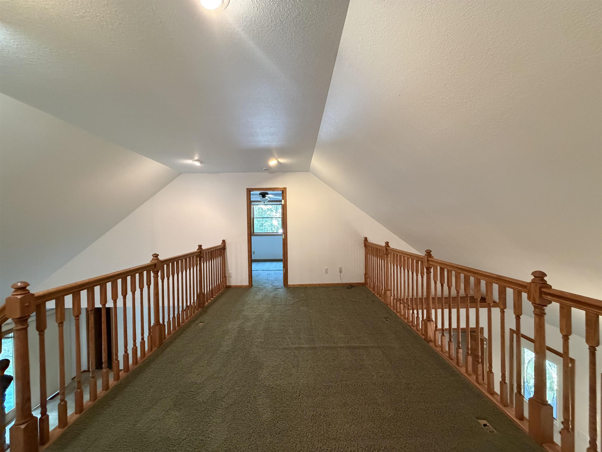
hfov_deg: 102.1
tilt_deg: -0.7
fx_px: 243
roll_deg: +1.7
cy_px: 226
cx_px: 301
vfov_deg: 85.7
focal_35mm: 14
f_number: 2.2
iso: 640
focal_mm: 2.22
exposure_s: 1/60
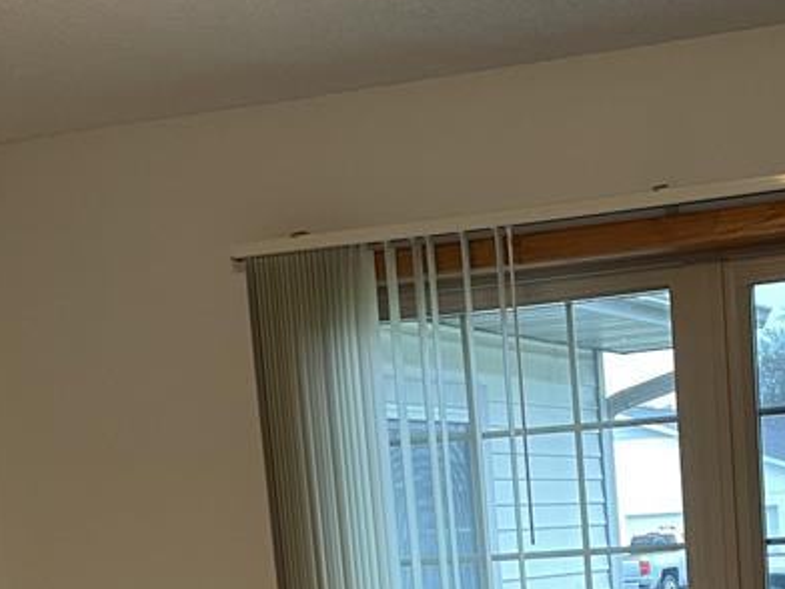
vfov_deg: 15.9
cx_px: 663
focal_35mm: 85
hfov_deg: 22.6
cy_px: 898
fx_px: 1928
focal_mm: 4.2
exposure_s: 1/60
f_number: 1.6
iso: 125
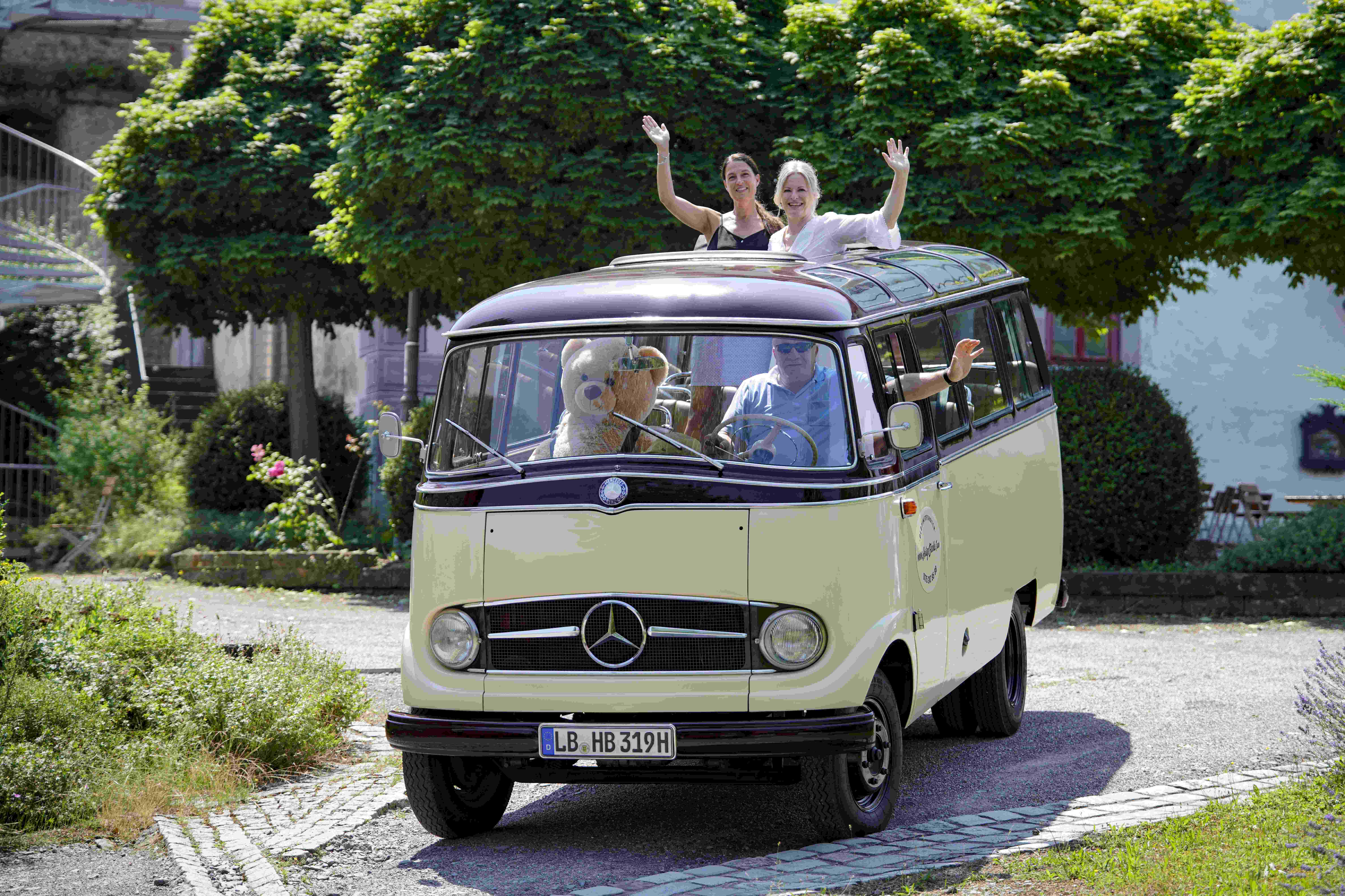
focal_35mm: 87
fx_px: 3250
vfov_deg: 15.7
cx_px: 672
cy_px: 448
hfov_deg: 23.4
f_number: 2.8
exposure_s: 1/640
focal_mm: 87
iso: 100
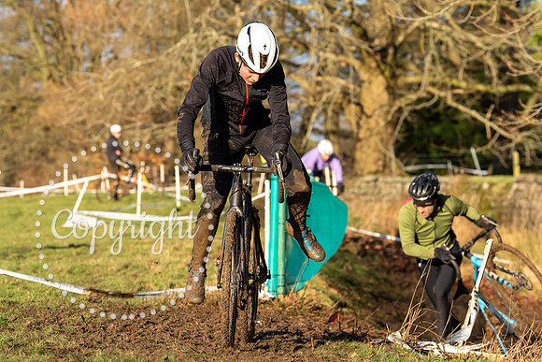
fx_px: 2499
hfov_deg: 12.4
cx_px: 231
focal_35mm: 166
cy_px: 116
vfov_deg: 8.3
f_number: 5
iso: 250
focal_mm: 120
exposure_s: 1/1000
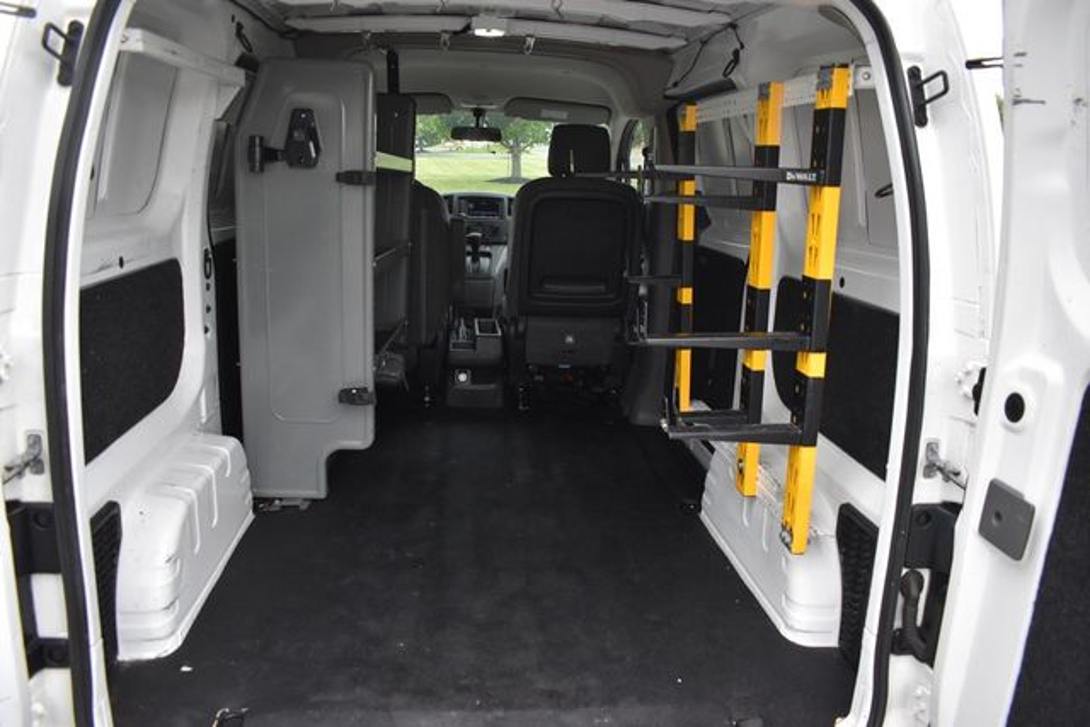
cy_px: 364
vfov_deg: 48.0
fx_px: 818
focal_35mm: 27
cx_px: 545
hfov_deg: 67.4
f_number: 3.5
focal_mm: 18
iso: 800
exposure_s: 1/200
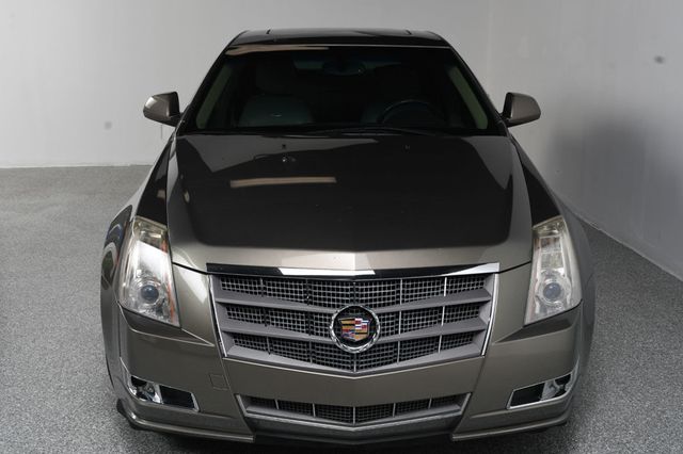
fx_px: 853
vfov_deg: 29.8
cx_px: 342
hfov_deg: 43.6
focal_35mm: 45
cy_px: 227
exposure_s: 1/160
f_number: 11
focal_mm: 30
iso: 100
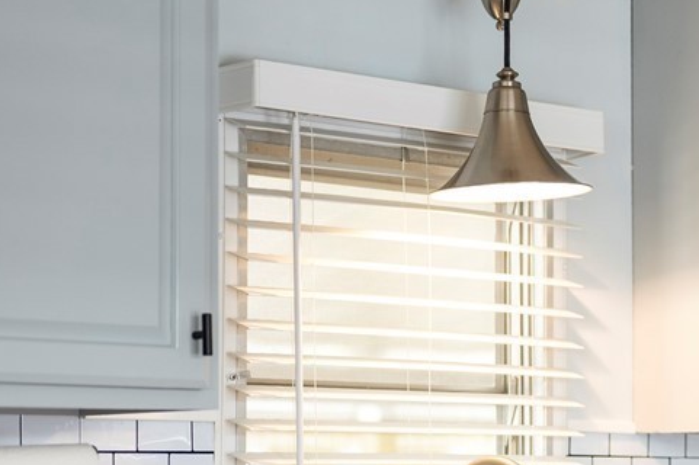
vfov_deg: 11.9
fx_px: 2193
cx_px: 607
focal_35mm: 113
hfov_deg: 17.9
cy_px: 510
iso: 250
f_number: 1.8
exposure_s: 1/125
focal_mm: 50
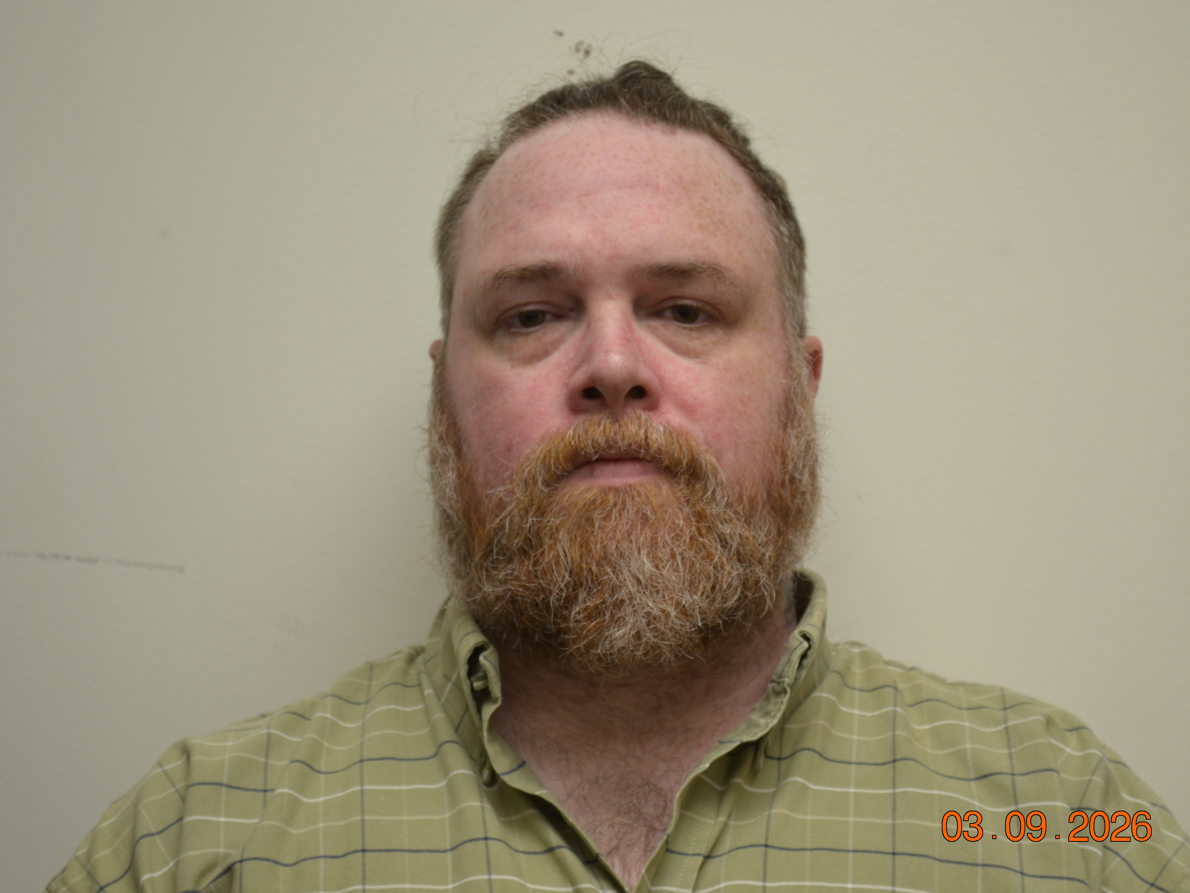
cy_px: 444
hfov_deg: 23.0
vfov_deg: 17.4
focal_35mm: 85
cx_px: 608
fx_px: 2922
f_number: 5.6
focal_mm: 52
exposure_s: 1/20
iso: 400
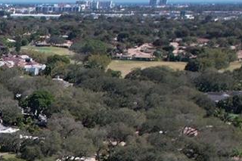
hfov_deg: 14.8
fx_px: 739
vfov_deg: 11.5
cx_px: -263
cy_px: 292
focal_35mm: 110
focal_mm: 8.38
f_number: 2.8
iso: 150
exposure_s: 1/725
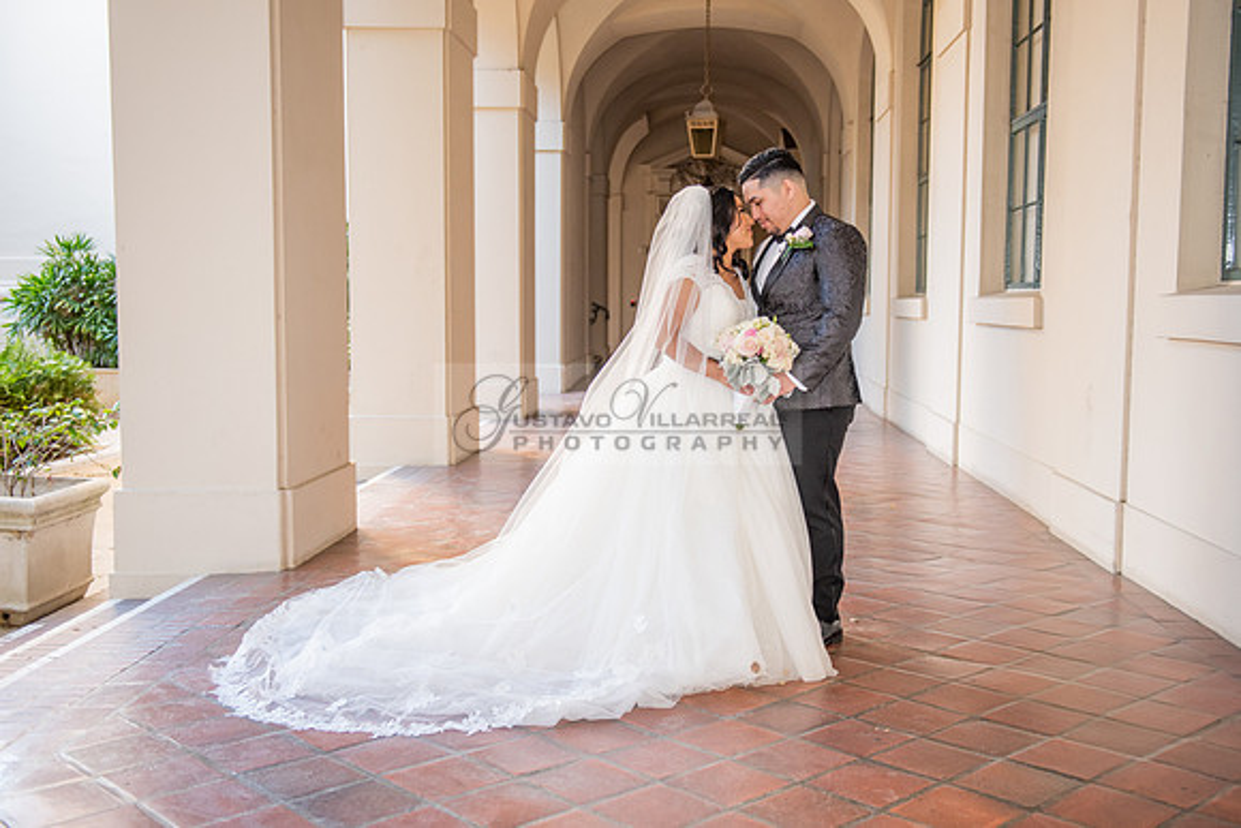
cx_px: 665
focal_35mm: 39
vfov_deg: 33.9
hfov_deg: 49.0
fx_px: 1360
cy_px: 410
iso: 800
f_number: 2.8
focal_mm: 35
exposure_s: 1/160
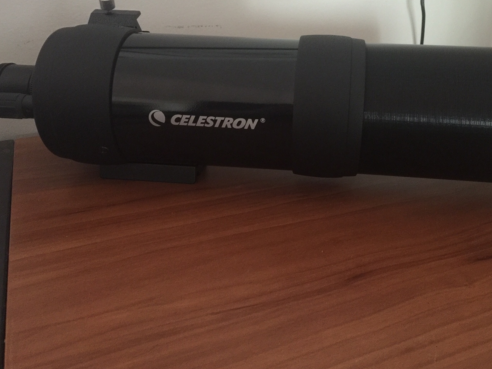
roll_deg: -0.1
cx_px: 279
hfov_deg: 50.0
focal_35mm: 37
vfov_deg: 38.4
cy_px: 140
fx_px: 526
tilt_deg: -23.0
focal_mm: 4.15
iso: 100
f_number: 2.2
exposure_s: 1/4
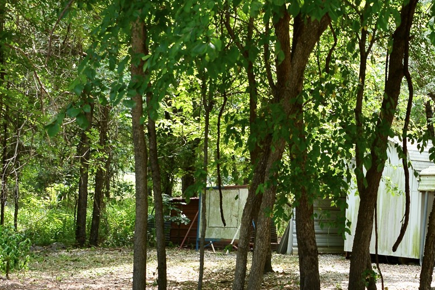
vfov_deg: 16.3
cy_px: 241
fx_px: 1003
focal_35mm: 83
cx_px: 434
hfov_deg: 23.5
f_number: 6.3
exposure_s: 1/160
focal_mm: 32
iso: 320
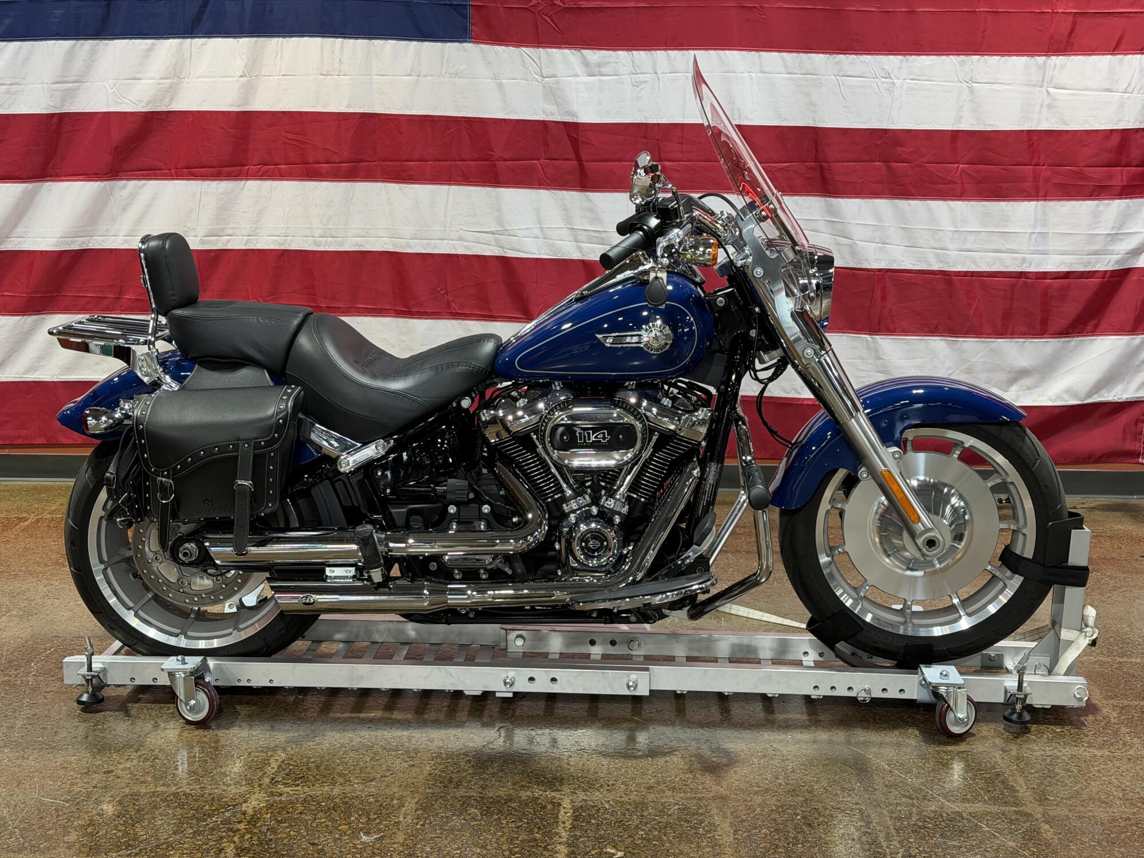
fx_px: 1586
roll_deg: -0.6
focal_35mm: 48
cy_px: 429
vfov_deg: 30.3
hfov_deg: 39.7
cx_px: 572
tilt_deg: -11.9
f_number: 1.78
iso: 80
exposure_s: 1/60
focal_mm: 6.76
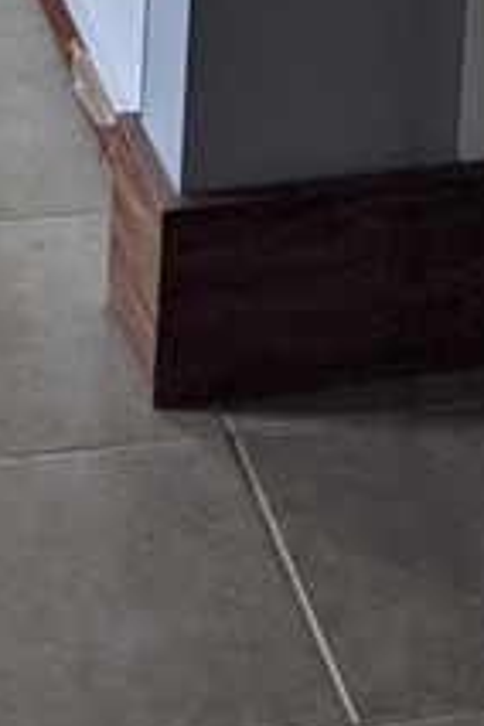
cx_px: 153
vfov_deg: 13.2
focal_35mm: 135
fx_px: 2722
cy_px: -699
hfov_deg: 10.1
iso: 76
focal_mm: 4.38
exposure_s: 1/89.9
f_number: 1.73
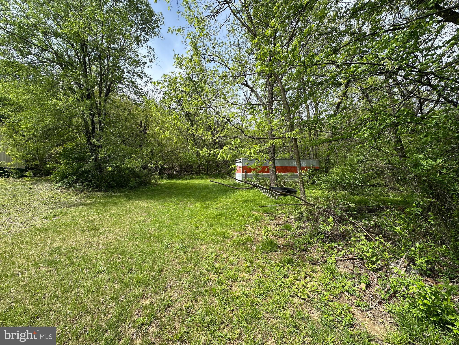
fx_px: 186
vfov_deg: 85.7
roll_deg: +1.4
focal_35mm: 14
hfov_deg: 102.1
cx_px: 230
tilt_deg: +2.2
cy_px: 172
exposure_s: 1/888
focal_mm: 2.22
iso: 40
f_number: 2.2
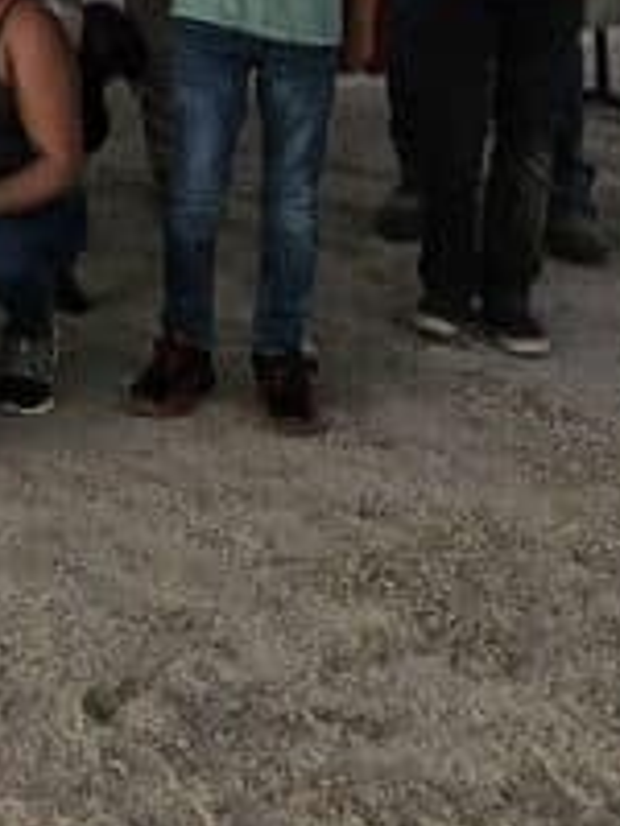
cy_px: -640
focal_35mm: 118
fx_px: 2818
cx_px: -773
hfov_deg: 11.0
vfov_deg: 14.7
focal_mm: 5.4
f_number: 1.8
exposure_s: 1/170
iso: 1000
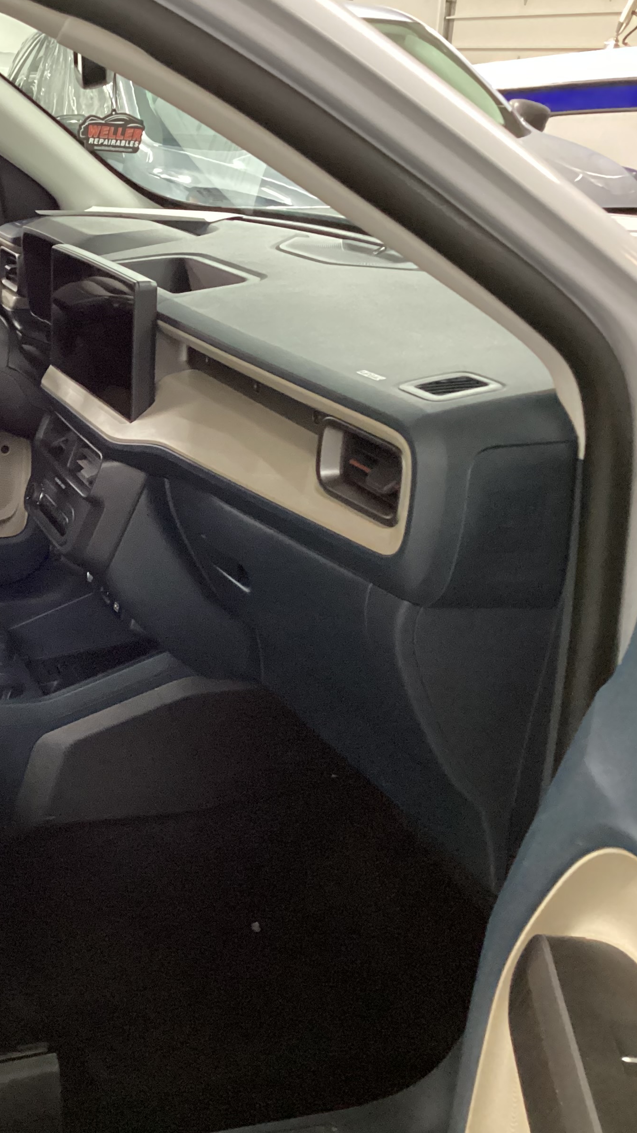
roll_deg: +0.8
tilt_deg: -21.9
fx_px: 1381
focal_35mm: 46
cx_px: -63
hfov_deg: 24.3
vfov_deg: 44.6
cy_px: 573
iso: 800
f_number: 2.4
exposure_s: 1/24
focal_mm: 3.3
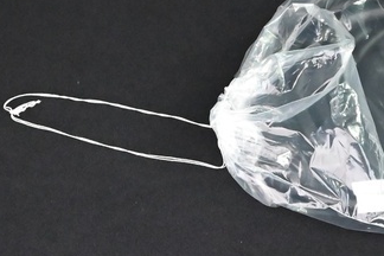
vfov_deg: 11.4
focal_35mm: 120
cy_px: 58
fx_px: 1280
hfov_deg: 17.0
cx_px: 114
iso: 5600
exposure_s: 1/60
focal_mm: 24
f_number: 4
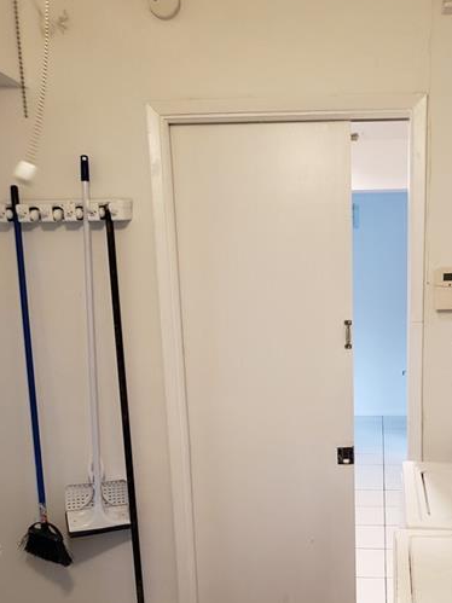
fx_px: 697
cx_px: 325
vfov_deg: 45.7
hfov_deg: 35.3
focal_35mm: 40
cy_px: 425
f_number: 1.5
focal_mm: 4.3
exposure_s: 1/40
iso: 250
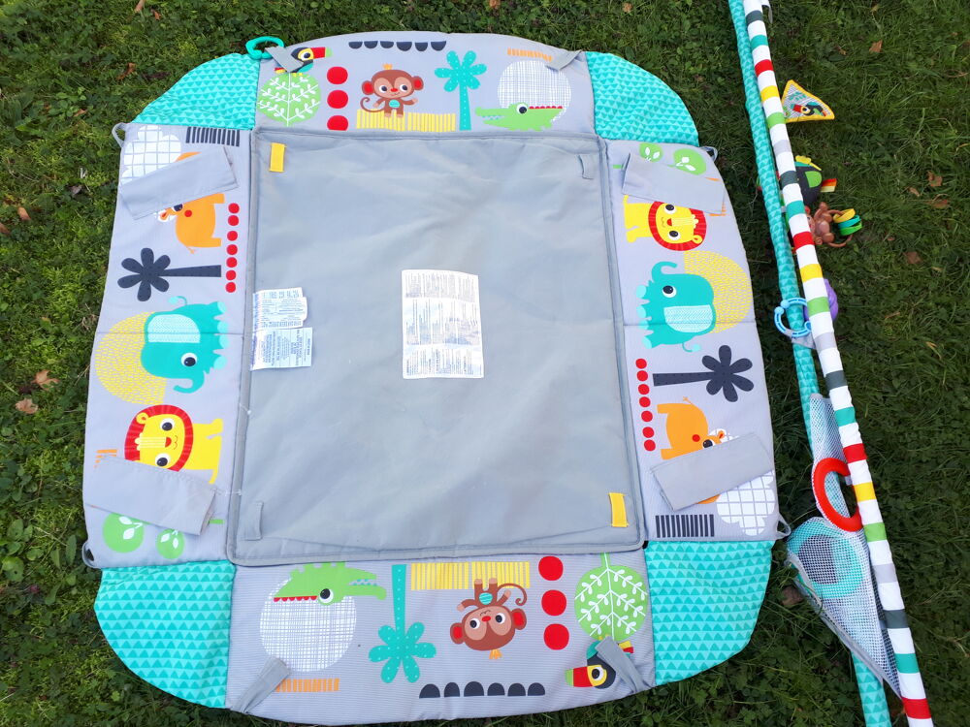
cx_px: 485
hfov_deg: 65.3
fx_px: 757
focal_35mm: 27
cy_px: 364
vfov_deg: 51.4
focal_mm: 3.6
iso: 40
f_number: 1.9
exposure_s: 1/147
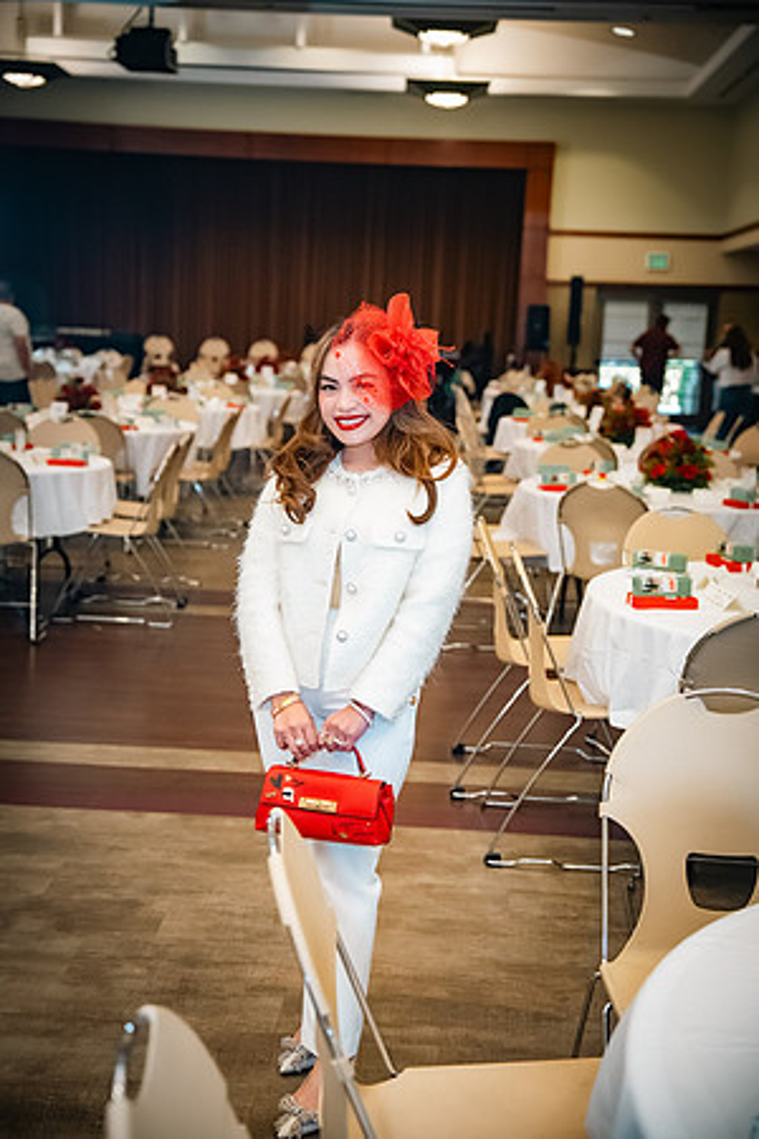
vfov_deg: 41.1
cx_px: 380
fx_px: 1518
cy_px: 570
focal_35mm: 48
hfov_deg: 28.1
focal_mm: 48
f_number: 2.8
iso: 1600
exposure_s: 1/160
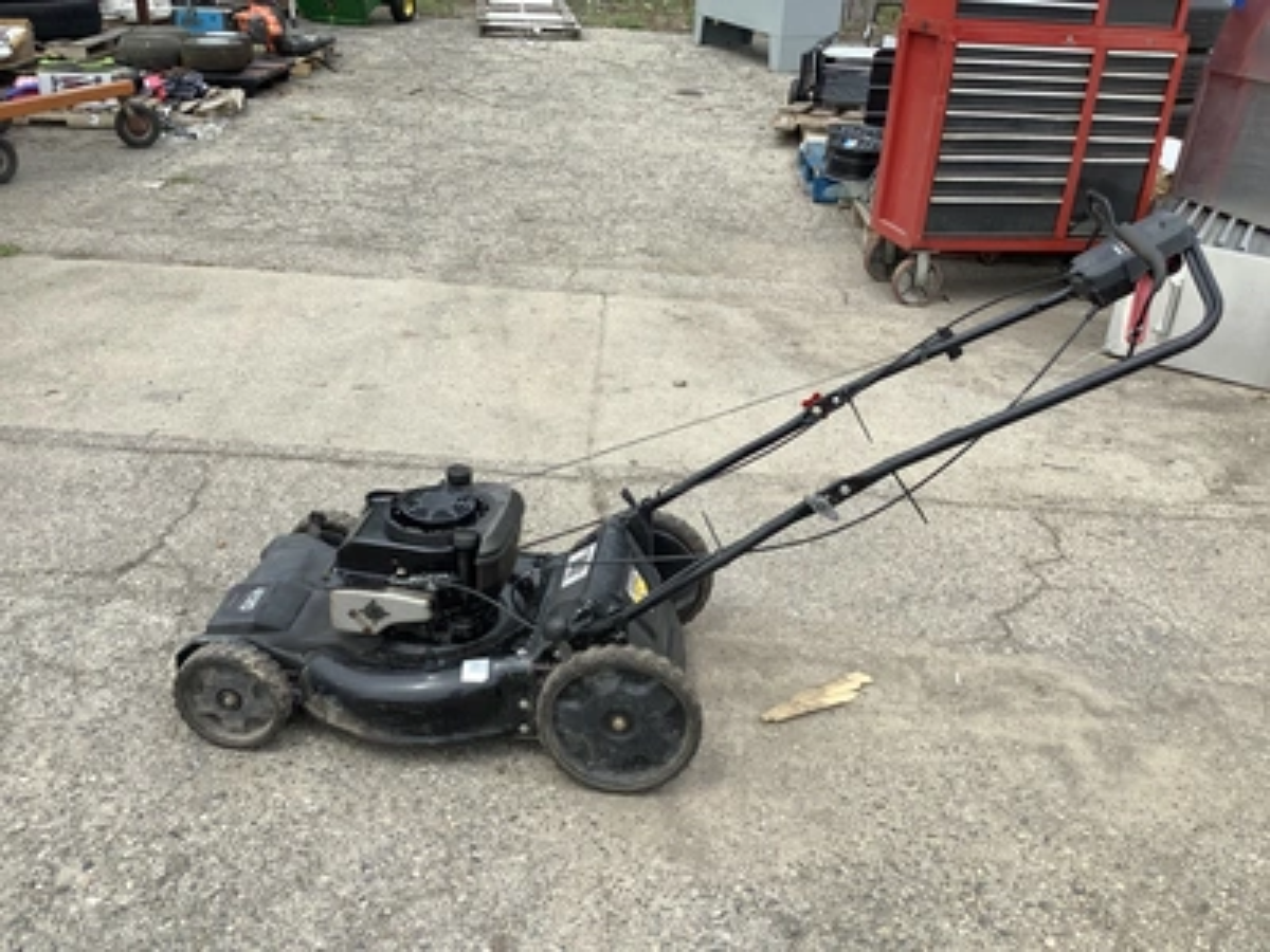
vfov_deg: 45.4
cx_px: 635
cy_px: 476
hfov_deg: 58.4
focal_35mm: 31
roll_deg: -2.7
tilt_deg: -26.3
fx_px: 1137
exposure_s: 1/831
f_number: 2.4
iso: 25
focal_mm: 3.3
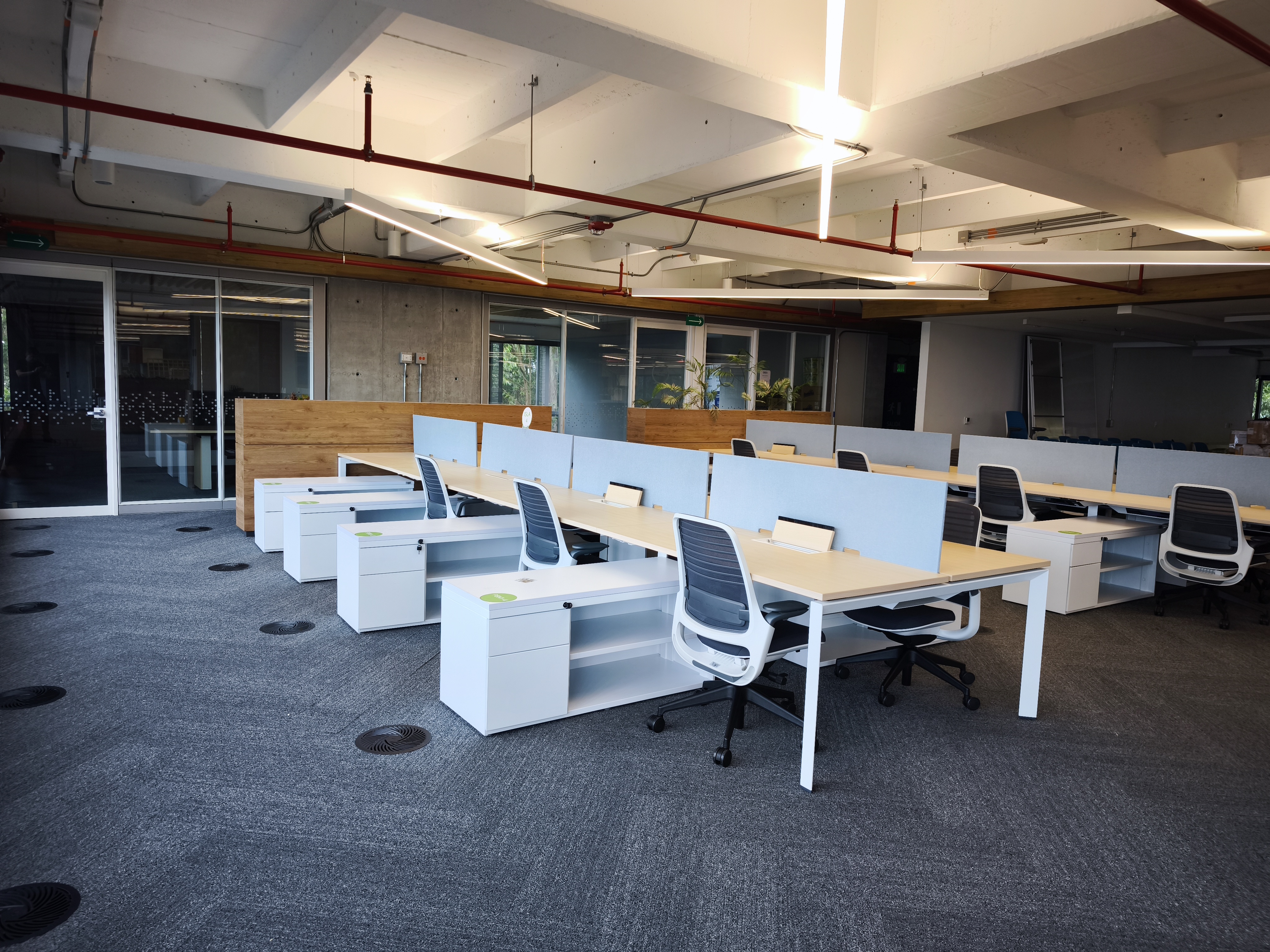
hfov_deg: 73.9
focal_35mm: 23
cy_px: 476
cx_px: 635
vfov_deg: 58.9
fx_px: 844
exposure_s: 1/120
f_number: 1.6
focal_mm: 6.57
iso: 80
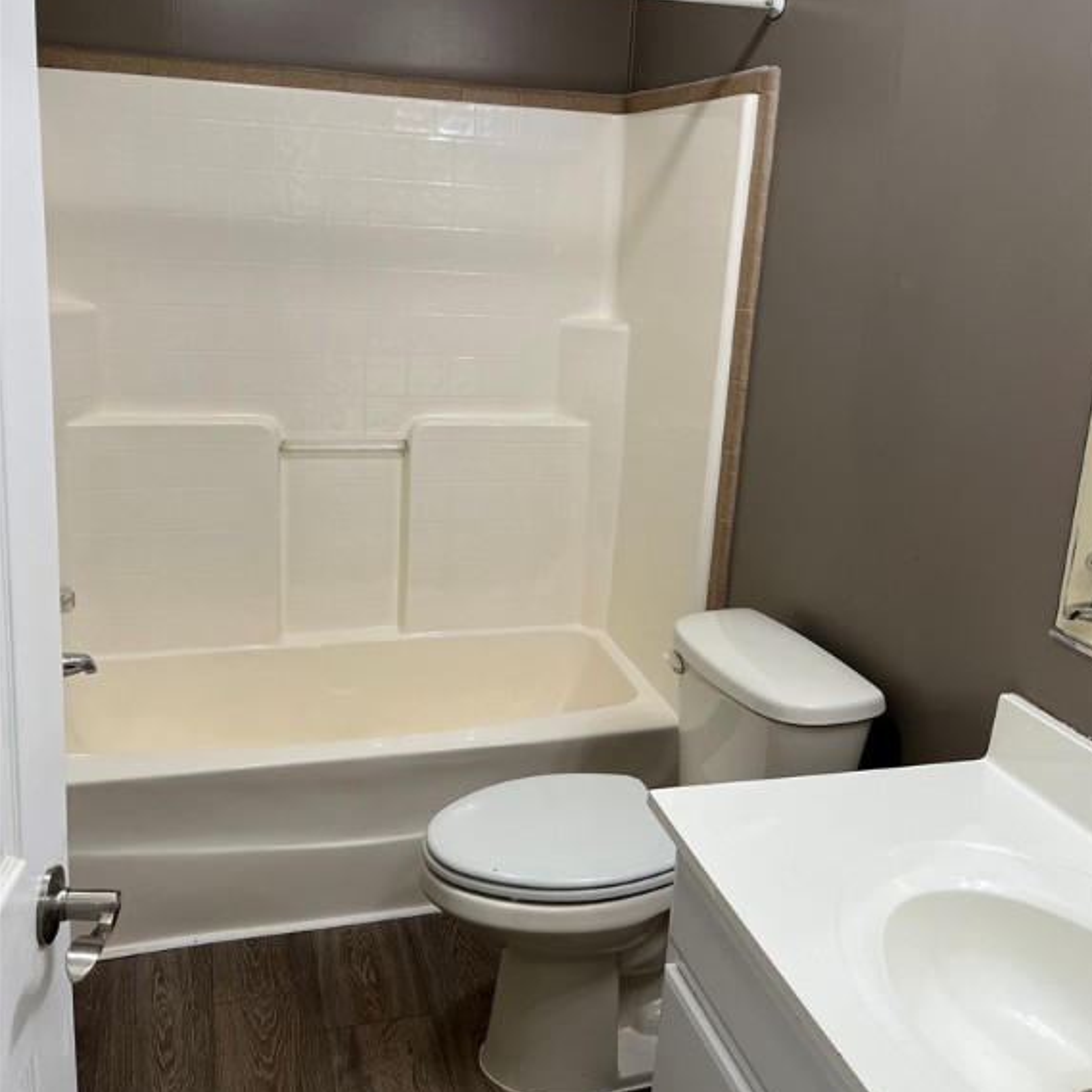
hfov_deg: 52.5
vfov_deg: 52.4
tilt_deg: -12.9
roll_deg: -2.7
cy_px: 472
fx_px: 1106
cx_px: 551
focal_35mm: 31
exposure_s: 1/120
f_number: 1.6
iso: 100
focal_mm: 5.1
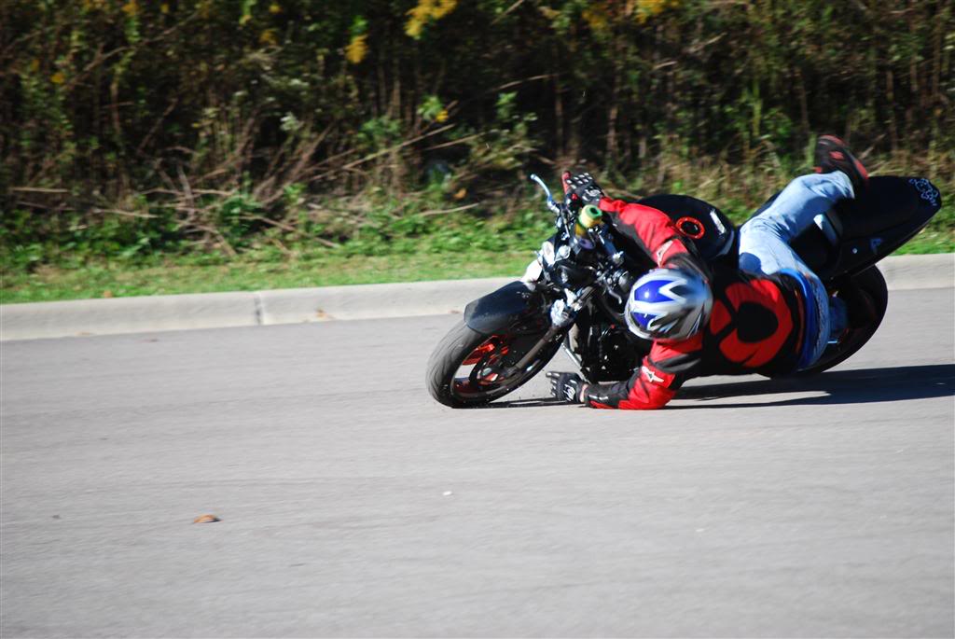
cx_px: 478
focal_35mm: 240
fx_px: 6373
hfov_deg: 8.6
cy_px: 320
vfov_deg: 5.7
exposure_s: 1/200
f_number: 5.3
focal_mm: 160
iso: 100
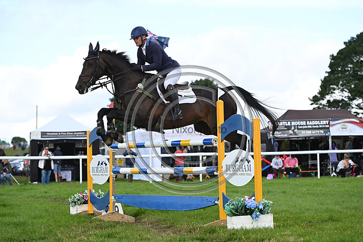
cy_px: 121
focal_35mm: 130
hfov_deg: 15.8
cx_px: 182
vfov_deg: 10.6
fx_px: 1311
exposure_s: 1/1250
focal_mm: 130
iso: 450
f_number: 4.5
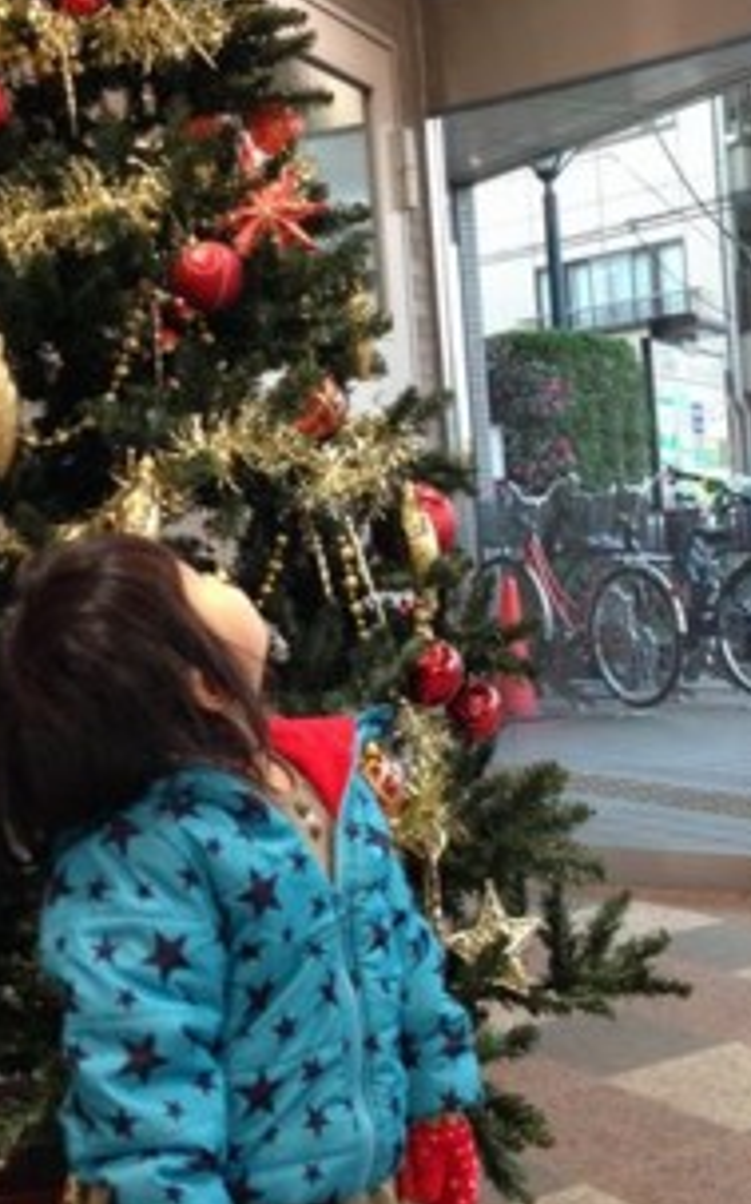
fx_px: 1705
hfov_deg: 24.7
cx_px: 242
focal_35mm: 52
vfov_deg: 38.8
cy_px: 532
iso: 160
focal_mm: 4.12
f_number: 2.4
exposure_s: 1/20
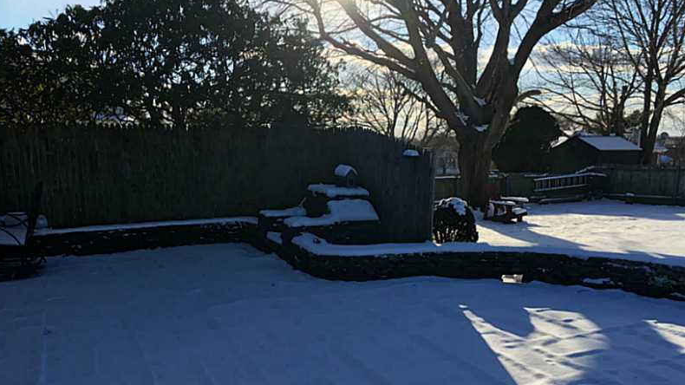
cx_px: 339
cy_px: 257
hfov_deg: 61.0
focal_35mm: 32
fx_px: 581
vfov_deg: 36.3
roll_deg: -0.5
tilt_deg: -12.6
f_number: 2.2
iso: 25
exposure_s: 1/1026
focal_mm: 4.15
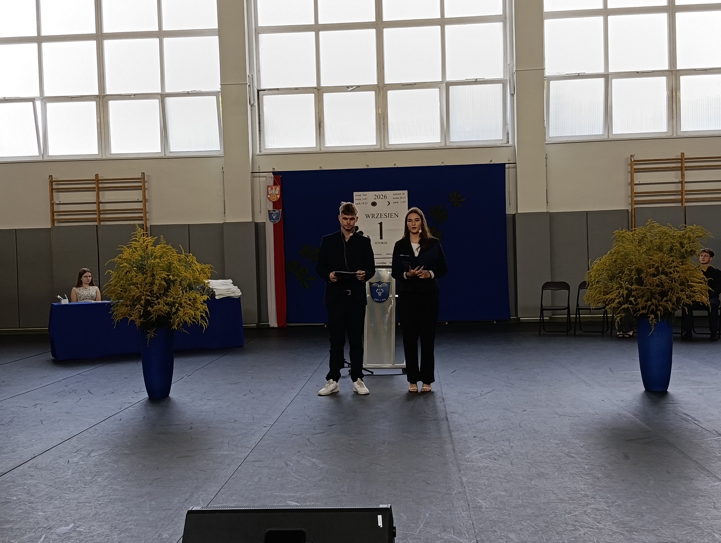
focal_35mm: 38
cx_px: 360
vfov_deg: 37.8
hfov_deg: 48.9
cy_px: 272
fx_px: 793
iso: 200
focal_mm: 6.11
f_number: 1.7
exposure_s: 1/100
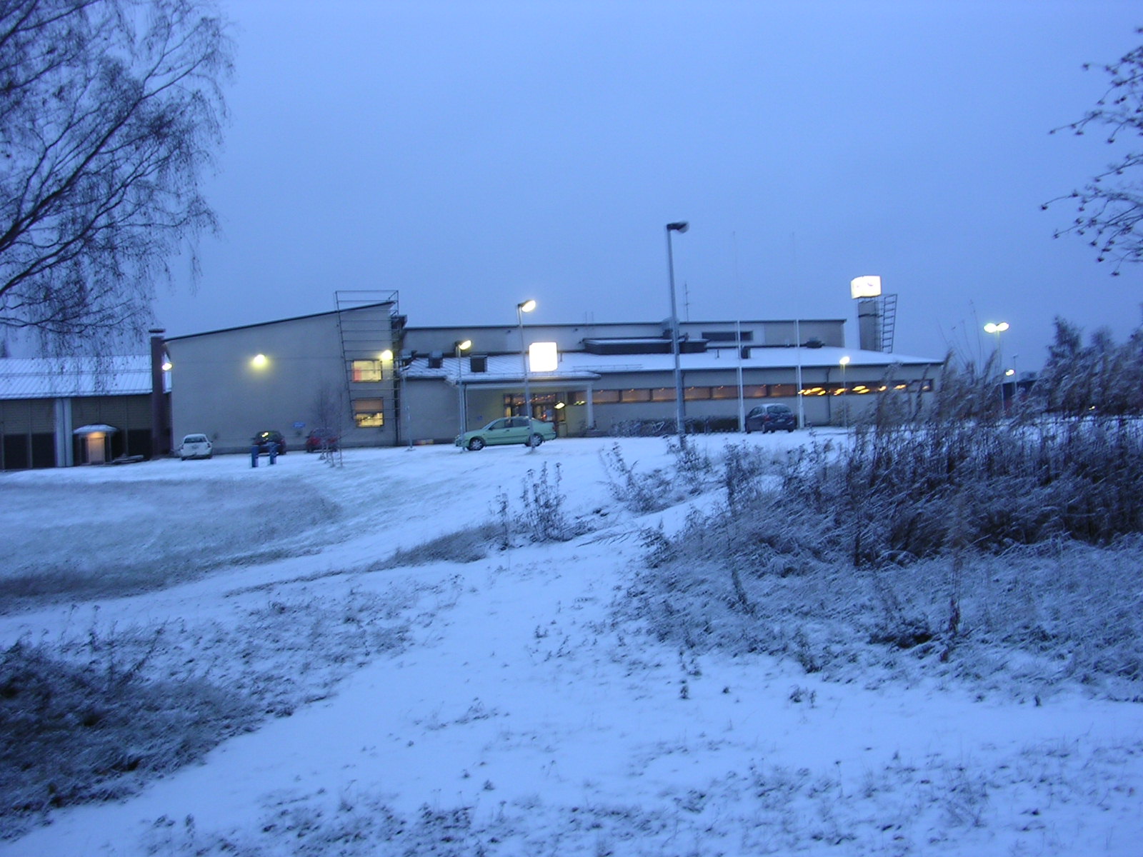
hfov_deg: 49.0
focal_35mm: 38
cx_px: 572
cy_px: 428
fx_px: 1255
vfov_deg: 37.7
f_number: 2.8
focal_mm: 5.8
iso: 100
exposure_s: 1/3.5
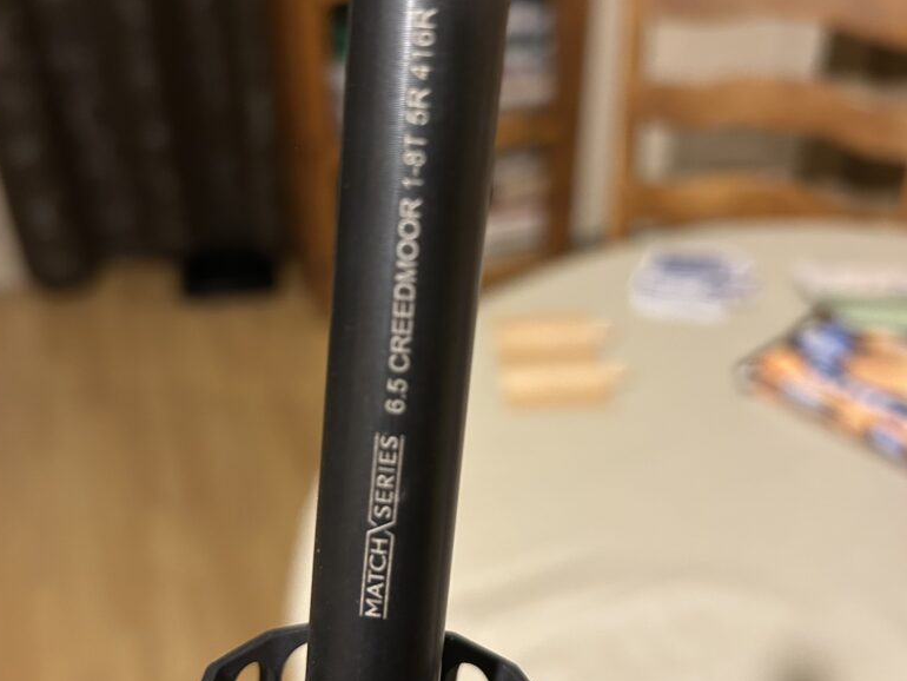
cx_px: 455
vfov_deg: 51.4
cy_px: 351
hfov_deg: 65.3
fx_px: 708
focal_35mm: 27
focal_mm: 5.7
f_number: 1.5
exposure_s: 1/40
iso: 500
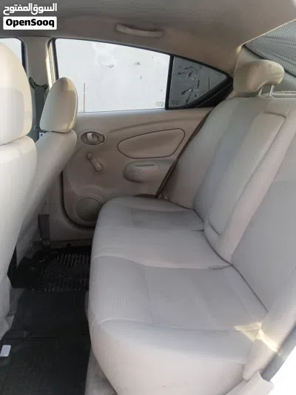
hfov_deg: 51.4
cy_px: 198
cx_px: 148
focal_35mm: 27
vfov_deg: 65.3
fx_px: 308
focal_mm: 3.98
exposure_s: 1/100
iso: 200
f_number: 1.8
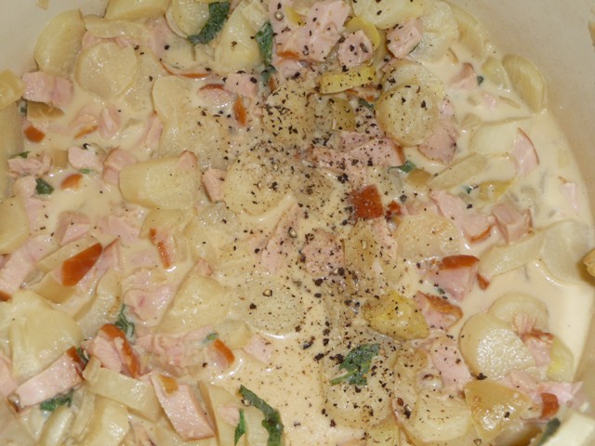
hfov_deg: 38.2
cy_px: 223
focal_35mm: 50
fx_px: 859
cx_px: 298
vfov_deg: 29.1
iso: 100
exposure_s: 1/30
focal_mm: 8.5
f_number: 4.2
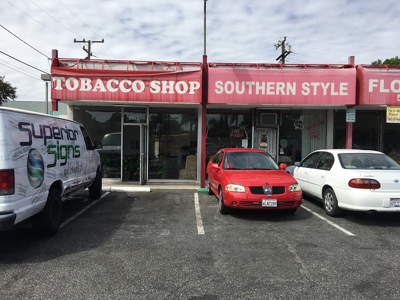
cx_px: 200
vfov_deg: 48.2
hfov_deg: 61.7
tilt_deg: -1.2
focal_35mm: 29
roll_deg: -1.6
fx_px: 335
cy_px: 150
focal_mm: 4.15
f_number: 2.2
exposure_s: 1/1972
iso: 25
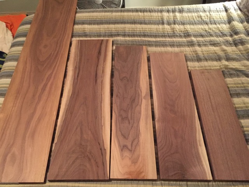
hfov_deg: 61.7
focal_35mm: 29
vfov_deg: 48.2
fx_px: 209
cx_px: 124
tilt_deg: -54.4
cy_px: 94
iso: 320
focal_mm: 4.15
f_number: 2.2
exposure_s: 1/15
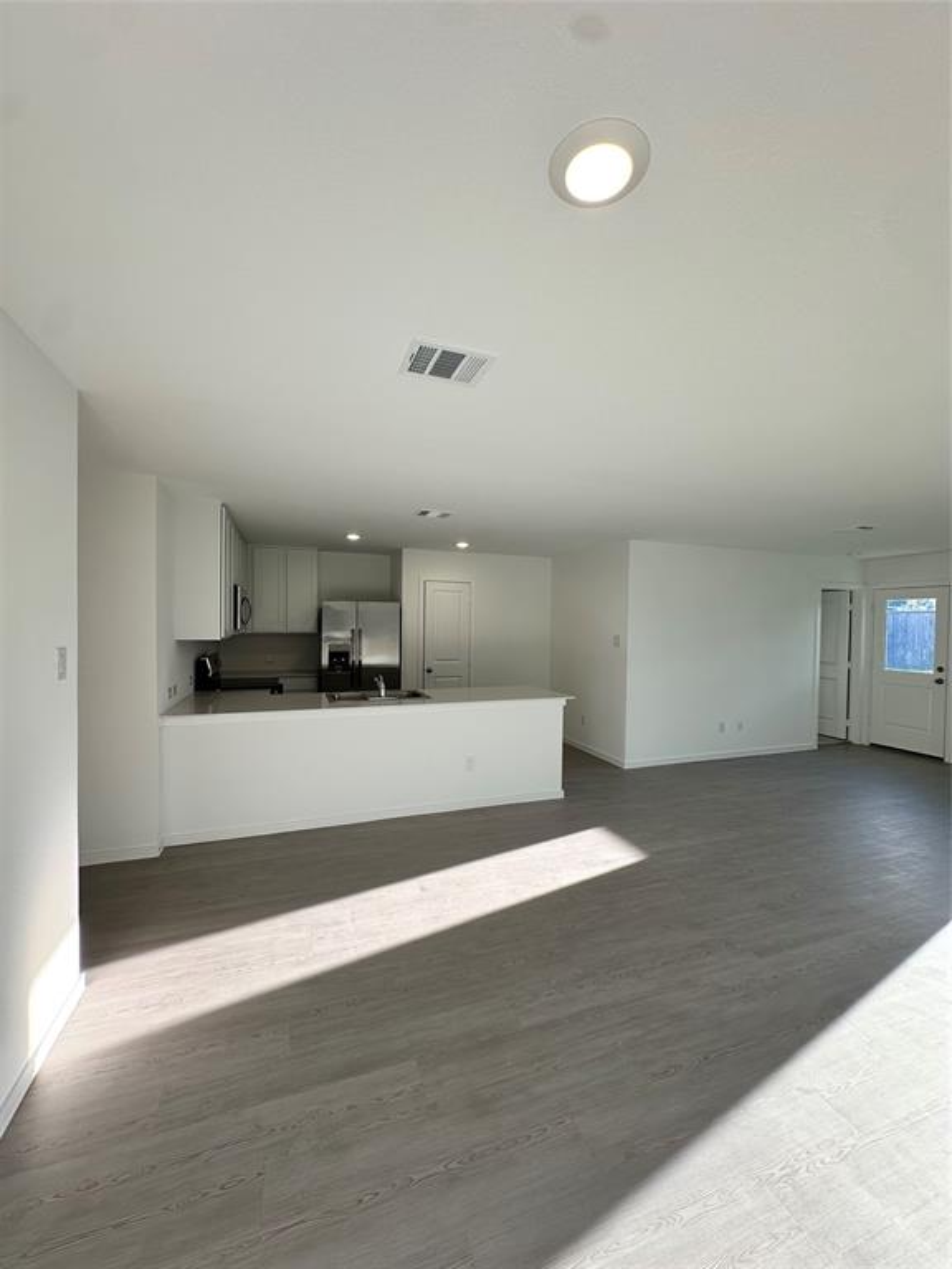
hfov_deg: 85.7
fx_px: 513
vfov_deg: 102.1
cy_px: 634
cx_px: 476
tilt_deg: -0.3
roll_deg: -1.1
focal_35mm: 14
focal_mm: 2.22
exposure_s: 1/131
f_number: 2.2
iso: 40
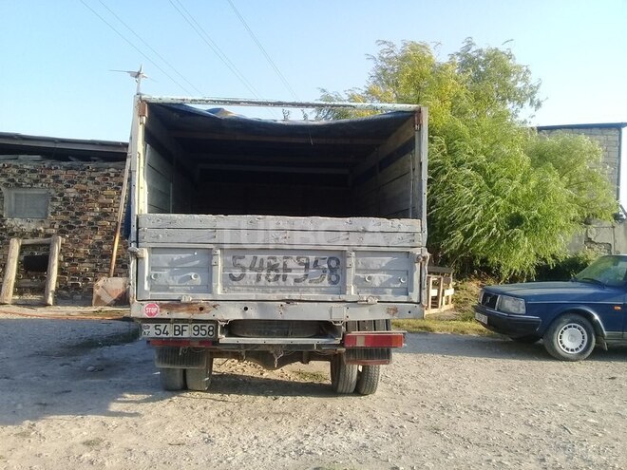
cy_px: 235
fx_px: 562
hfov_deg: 58.4
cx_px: 314
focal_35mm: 31
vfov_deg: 45.4
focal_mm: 3.3
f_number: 2.2
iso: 50
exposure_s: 1/432
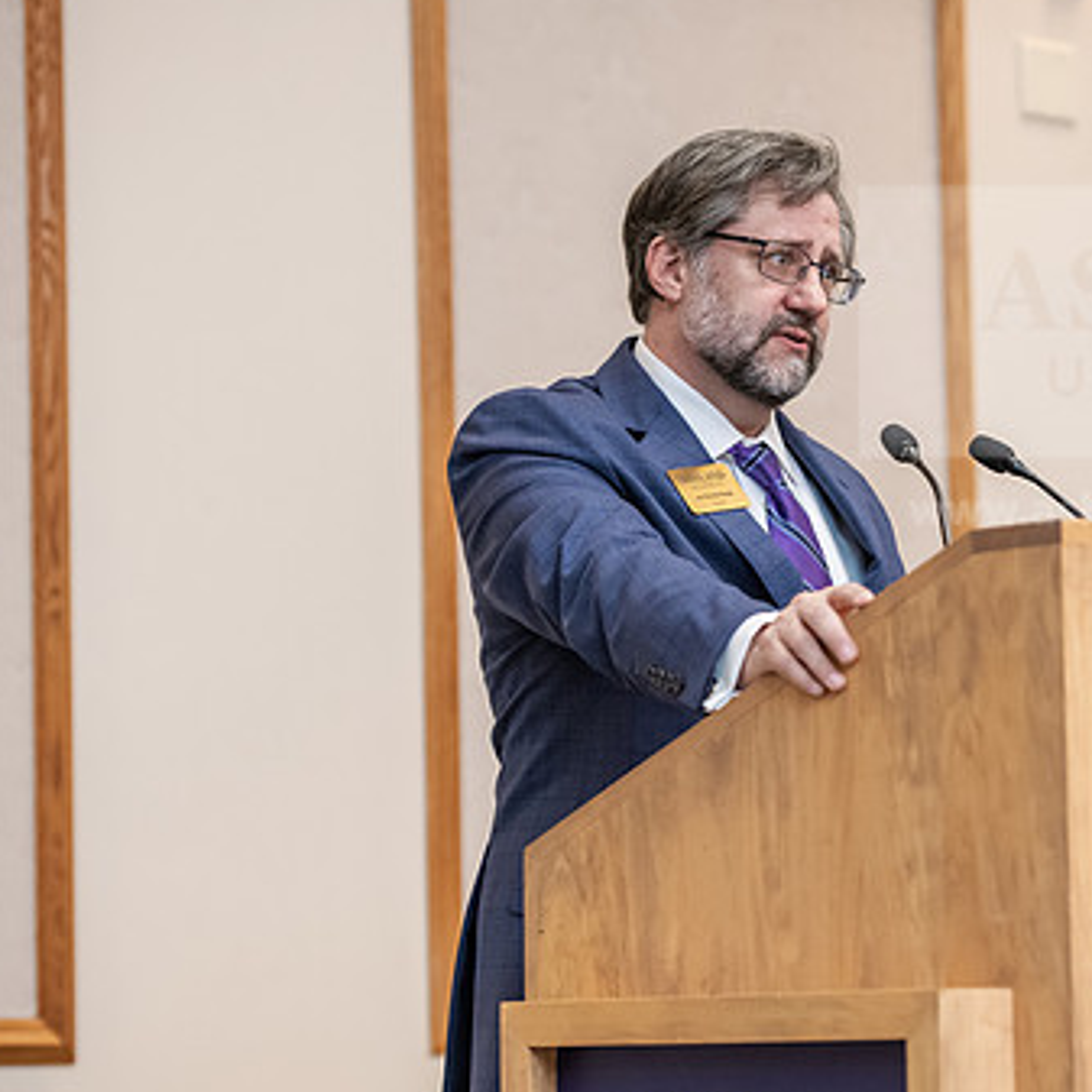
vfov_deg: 12.6
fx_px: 4961
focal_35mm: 139
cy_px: 578
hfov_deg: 12.5
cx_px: 761
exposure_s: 1/200
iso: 2500
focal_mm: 95
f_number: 3.2
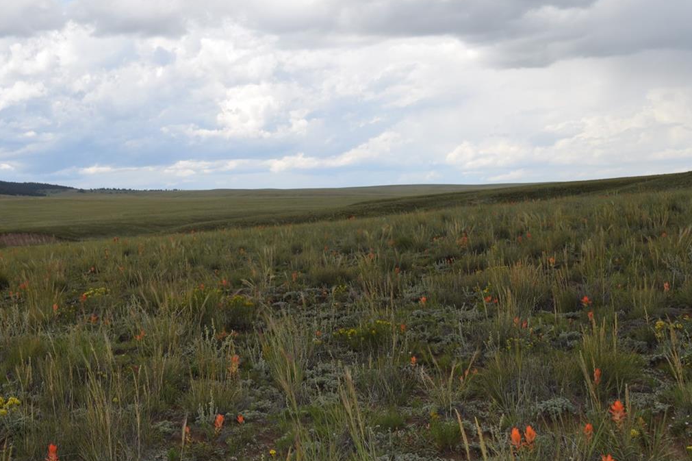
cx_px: 226
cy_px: 164
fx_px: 1095
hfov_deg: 34.7
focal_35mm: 57
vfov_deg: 23.7
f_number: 9
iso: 100
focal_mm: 24
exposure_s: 1/200
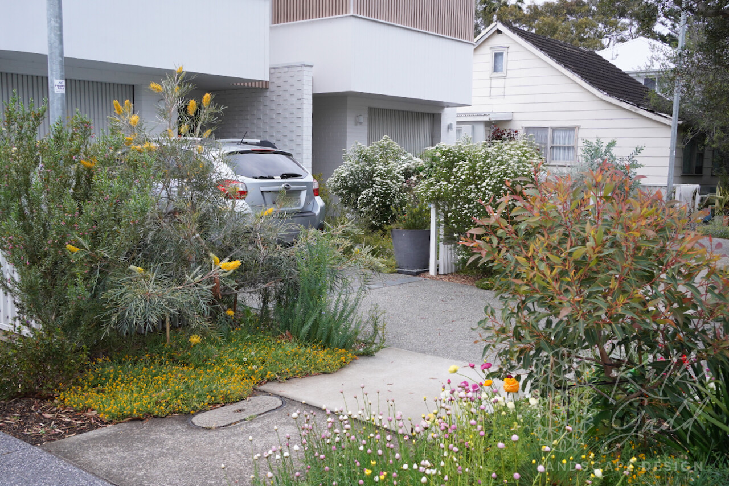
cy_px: 243
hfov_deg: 54.4
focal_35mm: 35
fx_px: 709
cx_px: 364
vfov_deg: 37.9
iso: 1600
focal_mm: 35
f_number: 8
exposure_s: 1/60
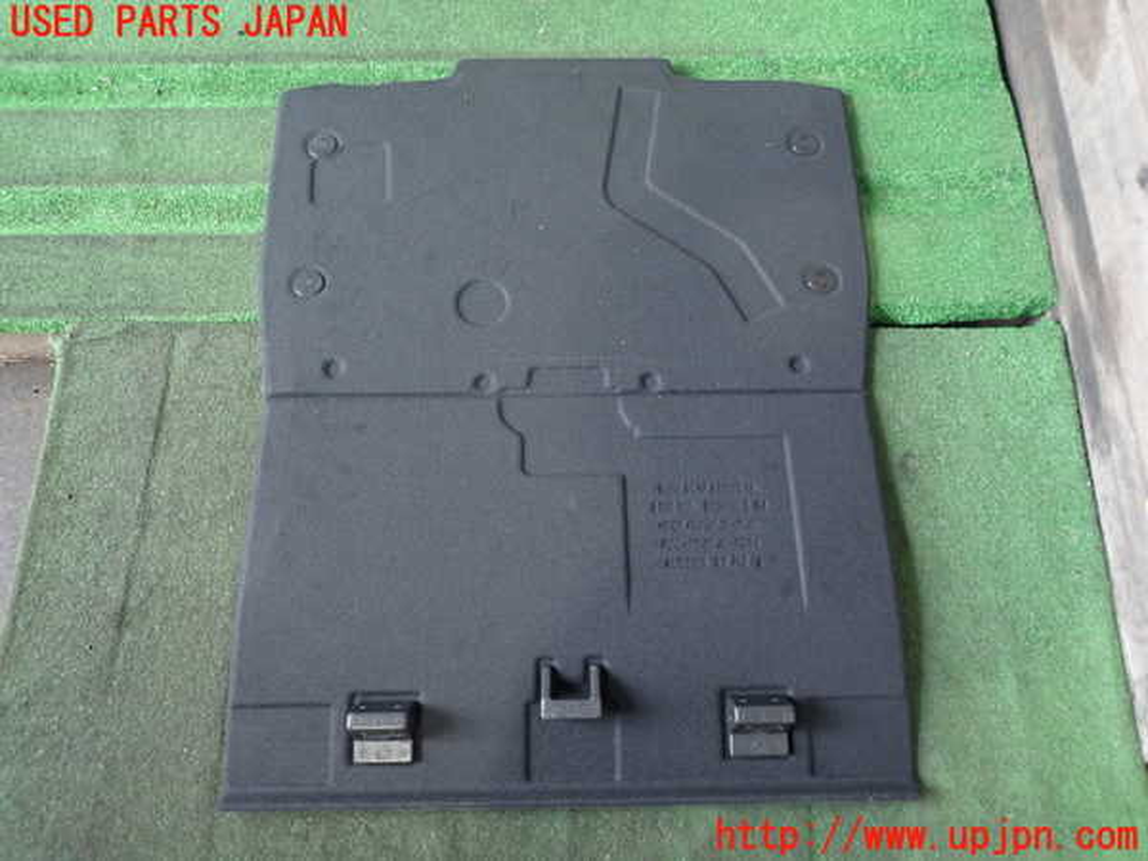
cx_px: 574
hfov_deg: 69.4
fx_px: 829
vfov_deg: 54.9
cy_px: 430
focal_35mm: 25
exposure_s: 1/30
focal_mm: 4.5
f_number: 2
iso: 320
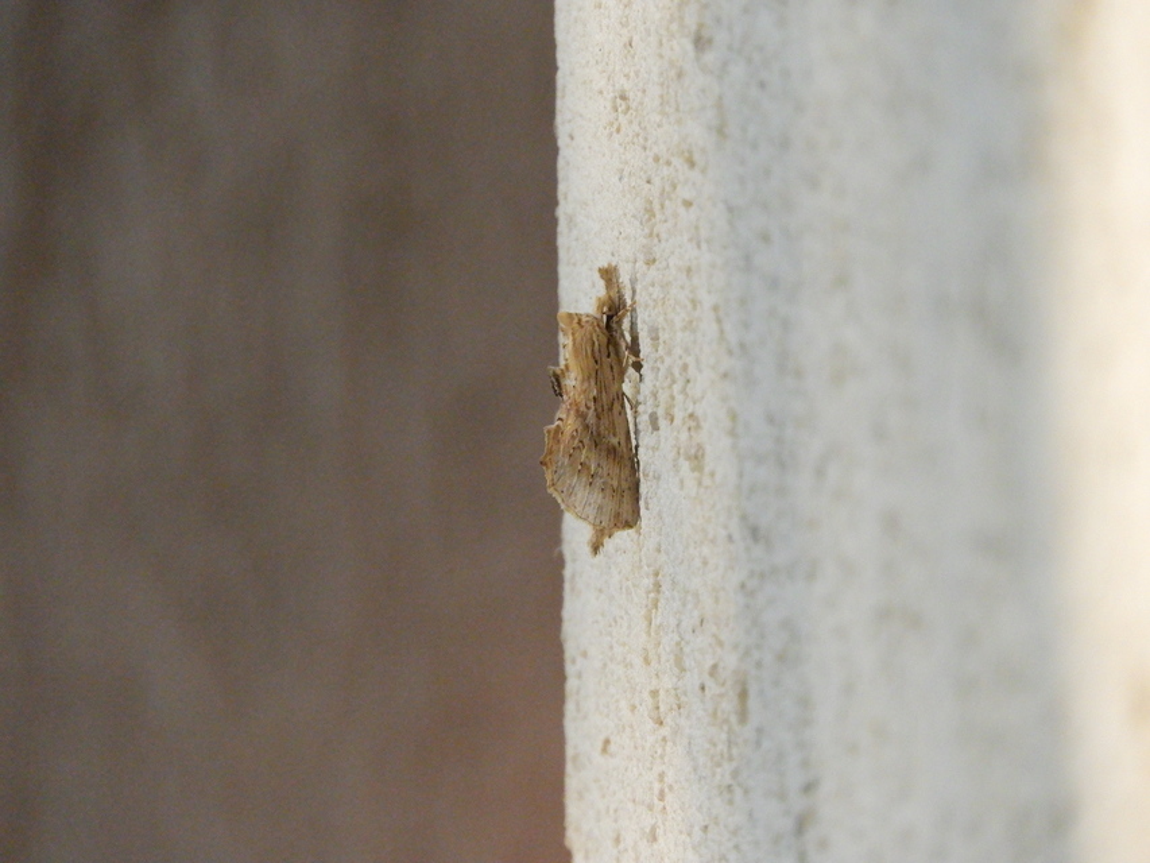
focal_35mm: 800
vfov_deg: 1.9
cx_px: 575
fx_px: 26581
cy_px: 432
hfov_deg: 2.5
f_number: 5.6
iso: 1100
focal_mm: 143.3
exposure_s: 1/500
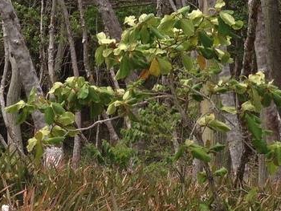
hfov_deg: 16.3
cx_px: 203
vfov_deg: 12.0
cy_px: -77
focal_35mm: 120
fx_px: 975
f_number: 2.4
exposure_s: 1/920
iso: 50
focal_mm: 4.28
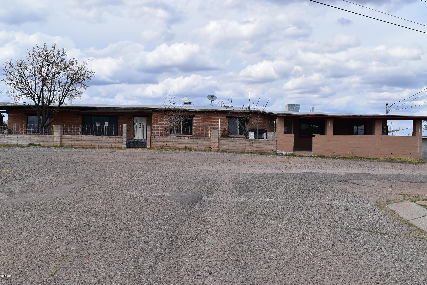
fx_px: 392
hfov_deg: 57.2
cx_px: 214
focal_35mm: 33
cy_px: 142
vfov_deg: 40.0
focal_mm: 22
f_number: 11
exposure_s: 1/500
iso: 280
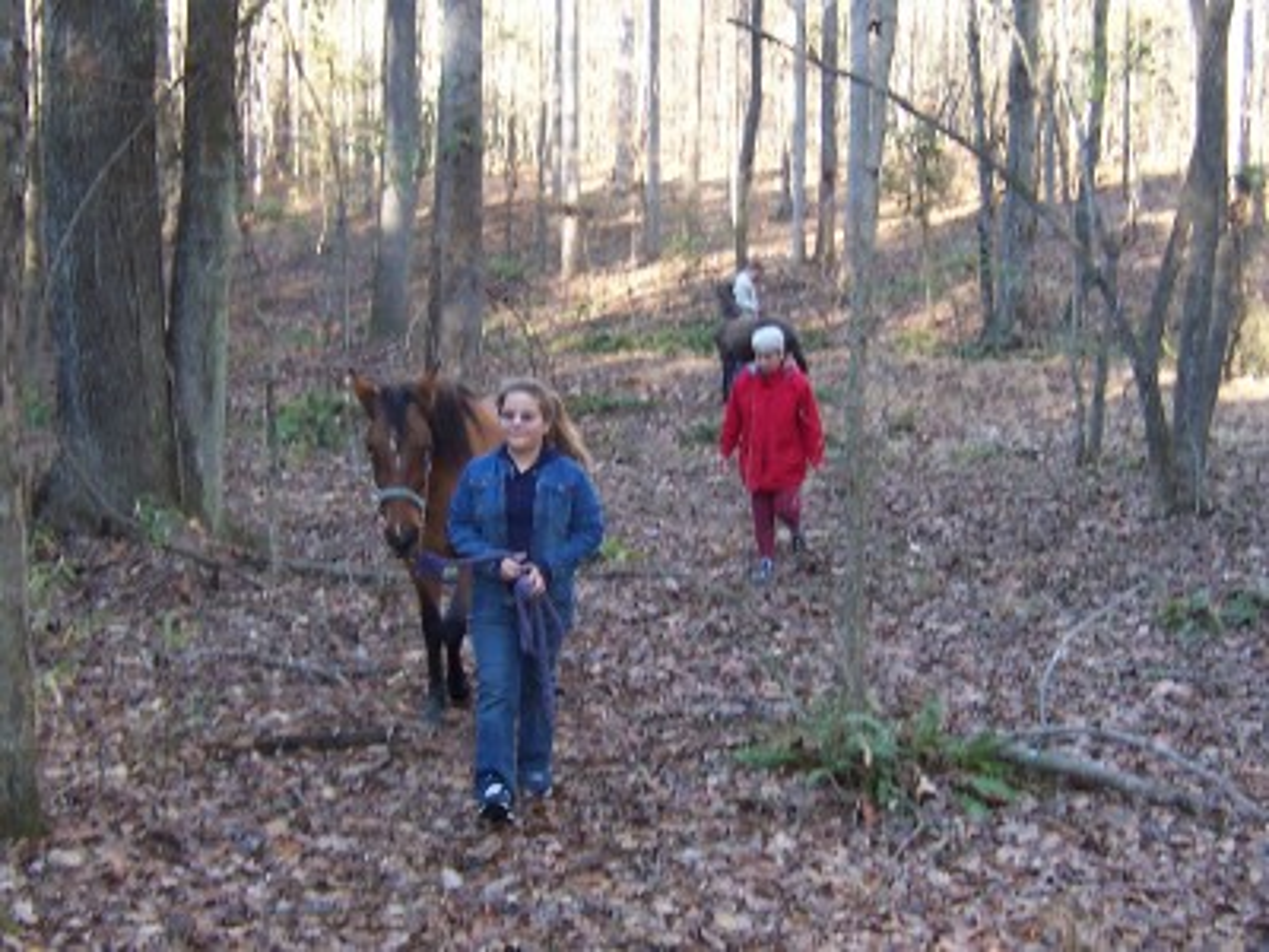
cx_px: 634
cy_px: 476
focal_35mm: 36
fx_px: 1320
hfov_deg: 51.4
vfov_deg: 39.7
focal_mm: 5.6
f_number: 2.8
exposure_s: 1/60
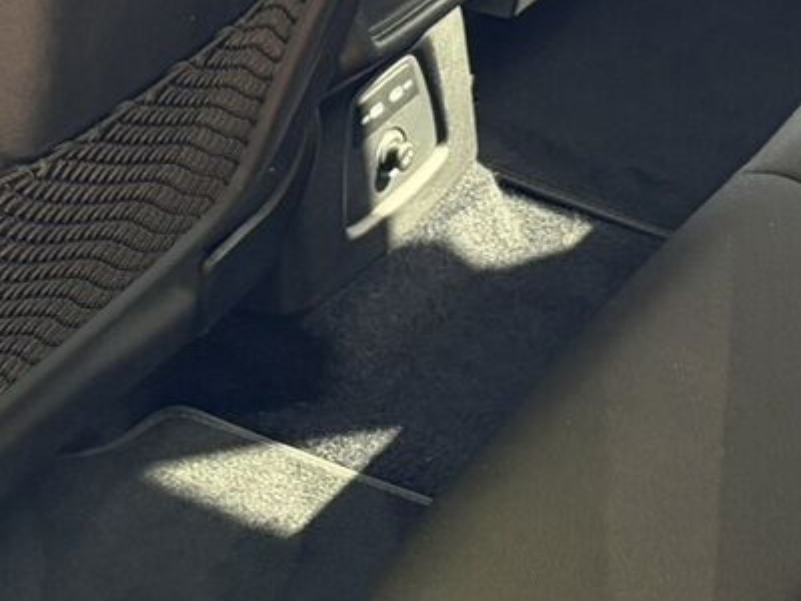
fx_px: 2568
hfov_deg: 17.5
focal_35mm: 111
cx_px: 716
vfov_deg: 12.8
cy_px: -246
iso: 125
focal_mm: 5.96
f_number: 1.6
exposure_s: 1/96
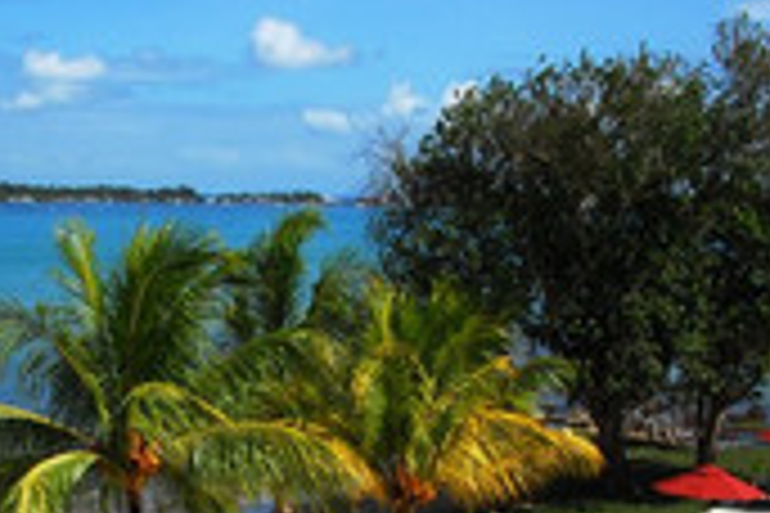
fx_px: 1518
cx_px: 207
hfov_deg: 28.1
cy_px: 421
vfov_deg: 19.0
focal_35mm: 71
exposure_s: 1/400
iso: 200
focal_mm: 18
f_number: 10
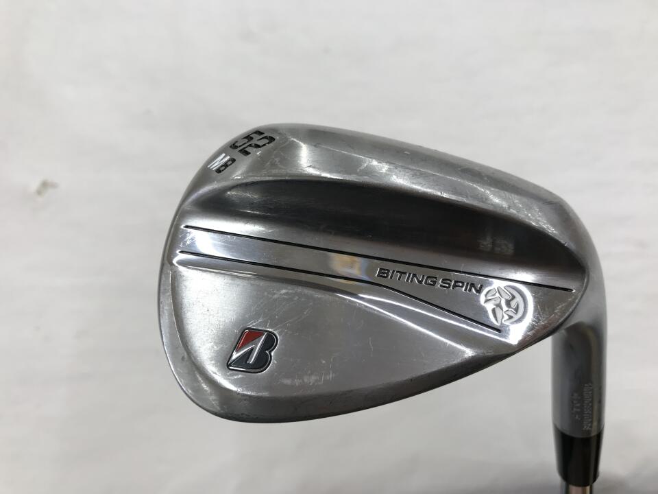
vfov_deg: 49.7
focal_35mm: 28
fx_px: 532
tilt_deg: -57.4
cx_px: 329
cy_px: 247
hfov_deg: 63.4
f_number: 1.8
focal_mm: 3.99
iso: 32
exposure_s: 1/120
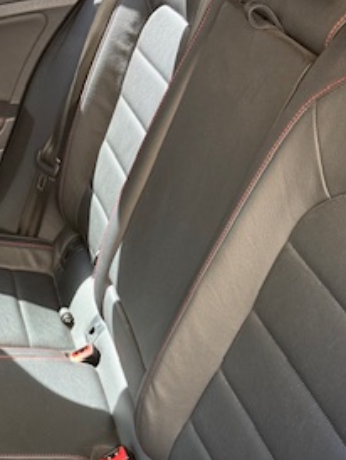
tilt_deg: -43.1
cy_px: 426
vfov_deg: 32.4
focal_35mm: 56
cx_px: 42
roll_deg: +6.7
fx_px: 745
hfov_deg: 25.4
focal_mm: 6.76
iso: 160
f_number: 1.78
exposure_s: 1/121
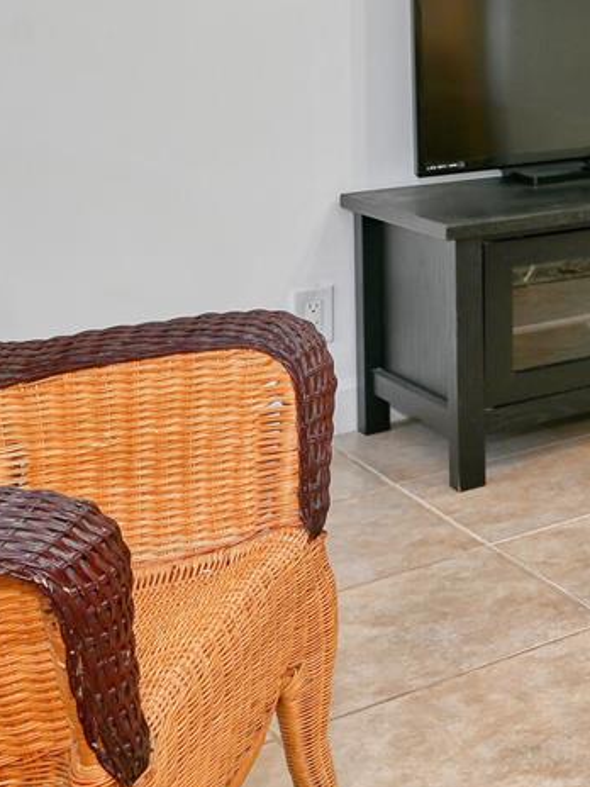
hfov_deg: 16.5
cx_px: 1216
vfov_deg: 28.0
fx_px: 1469
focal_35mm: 65
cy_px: -20
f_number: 7.1
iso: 160
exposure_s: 1/15
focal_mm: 19.5
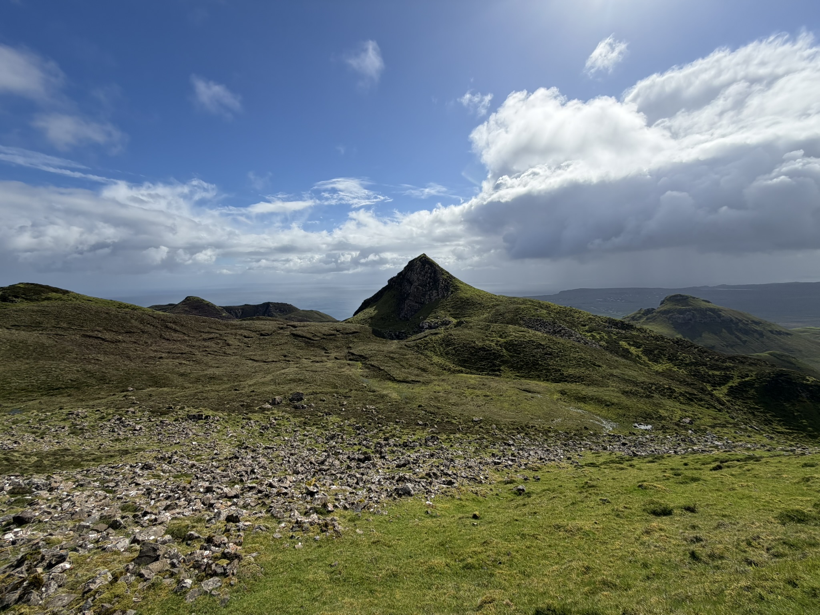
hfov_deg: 102.1
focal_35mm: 14
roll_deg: +1.9
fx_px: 332
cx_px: 410
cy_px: 308
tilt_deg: -5.2
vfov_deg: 85.7
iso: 25
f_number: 2.2
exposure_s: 1/1901
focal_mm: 2.22
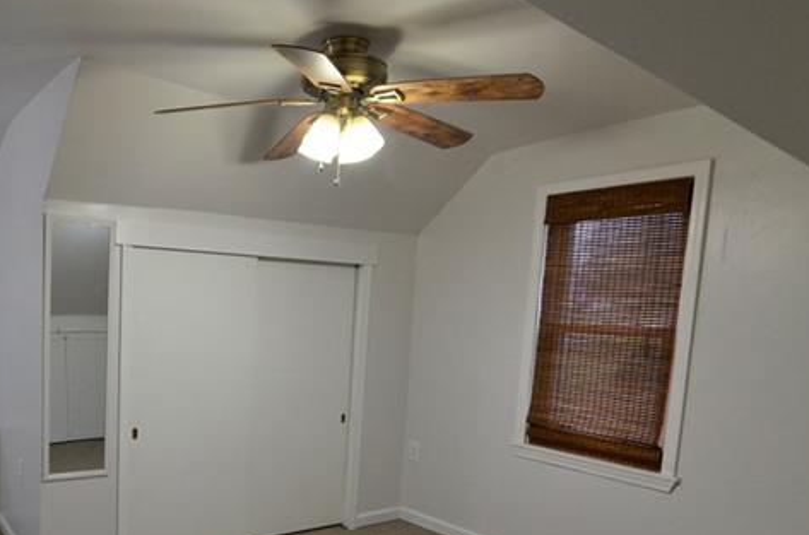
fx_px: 624
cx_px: 230
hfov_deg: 63.1
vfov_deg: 45.3
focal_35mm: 28
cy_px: 380
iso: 1600
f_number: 5
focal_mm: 11
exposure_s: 1/100
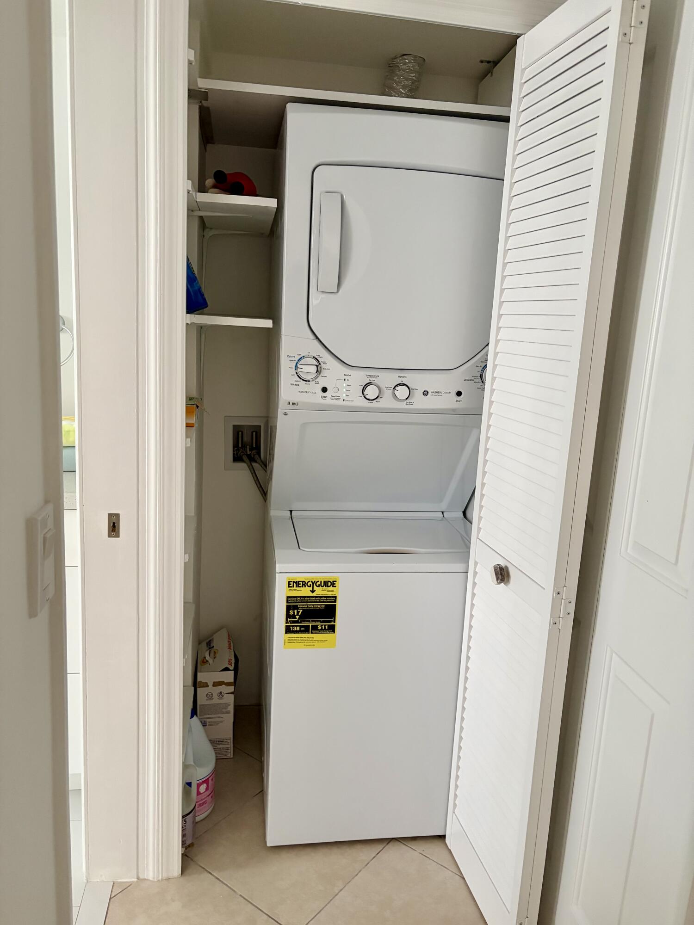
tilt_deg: -11.1
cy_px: 462
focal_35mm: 26
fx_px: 695
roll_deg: -2.5
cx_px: 347
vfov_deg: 67.3
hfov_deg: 53.1
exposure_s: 1/60
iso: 400
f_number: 1.6
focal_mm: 5.96
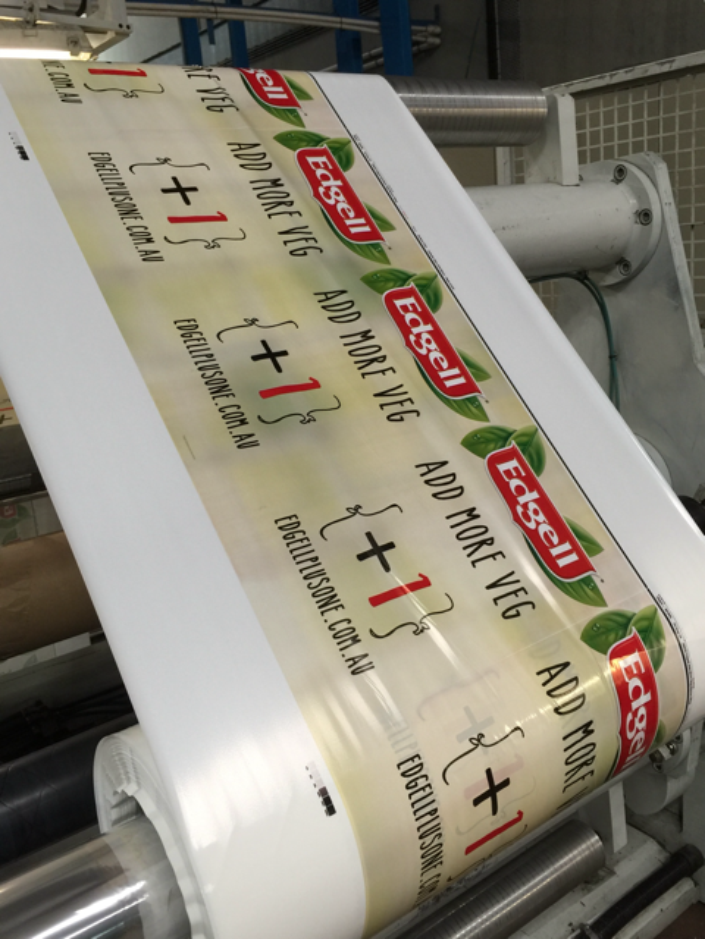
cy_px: 470
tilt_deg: -15.3
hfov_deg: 48.2
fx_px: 787
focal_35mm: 29
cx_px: 352
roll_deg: +0.7
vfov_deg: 61.7
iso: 50
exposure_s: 1/17
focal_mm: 4.15
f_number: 2.2
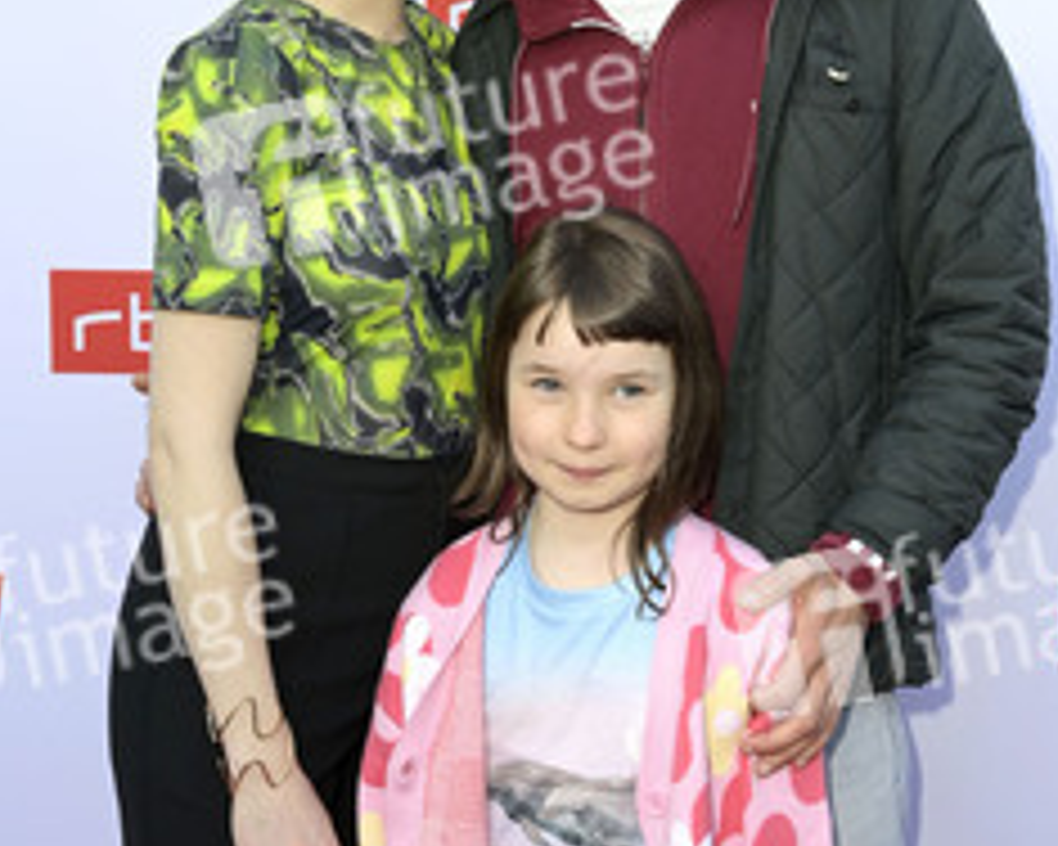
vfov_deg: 29.7
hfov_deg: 36.6
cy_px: 387
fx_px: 1597
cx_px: 554
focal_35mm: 51
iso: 640
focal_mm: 32
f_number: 5.6
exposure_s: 1/250
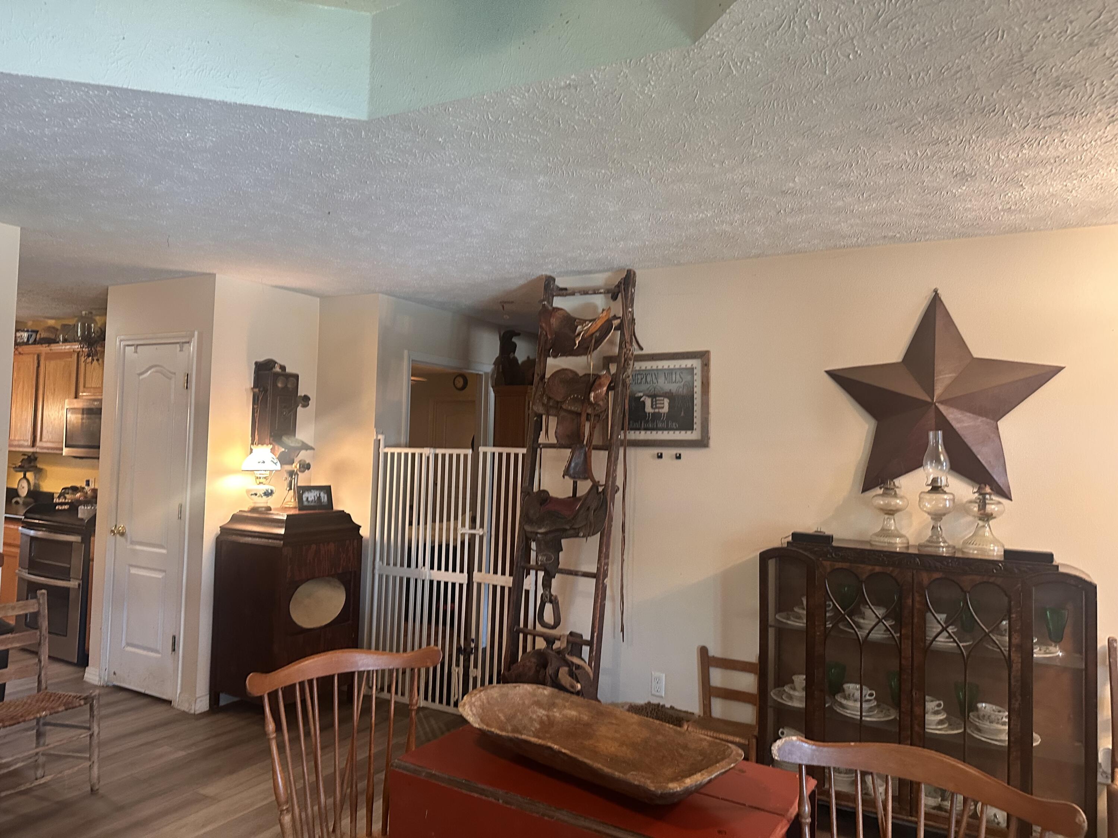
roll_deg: -1.2
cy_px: 419
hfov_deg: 71.6
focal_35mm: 24
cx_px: 559
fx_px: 775
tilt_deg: +2.7
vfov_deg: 56.8
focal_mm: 6.86
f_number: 1.78
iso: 500
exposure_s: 1/60
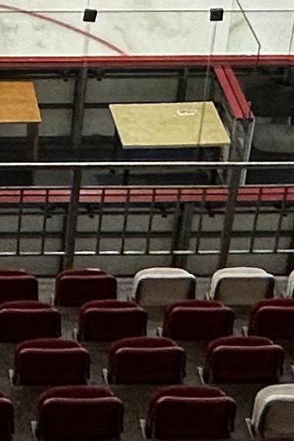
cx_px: -154
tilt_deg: -24.2
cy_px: -215
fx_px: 1397
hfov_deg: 11.5
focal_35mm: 114
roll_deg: -0.5
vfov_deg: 16.4
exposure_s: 1/100
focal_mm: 2.22
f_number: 2.2
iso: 64
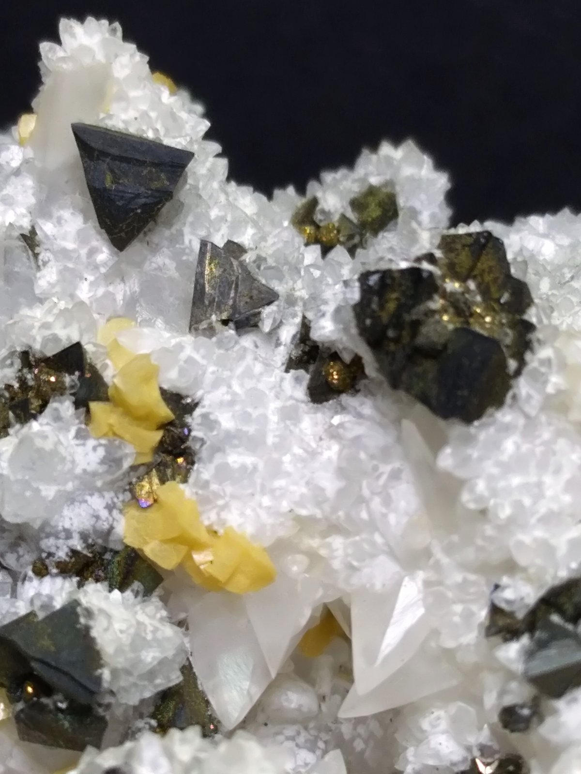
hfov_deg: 53.1
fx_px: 582
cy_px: 387
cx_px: 290
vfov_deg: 67.3
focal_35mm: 26
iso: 100
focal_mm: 3.54
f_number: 2
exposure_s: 1/157
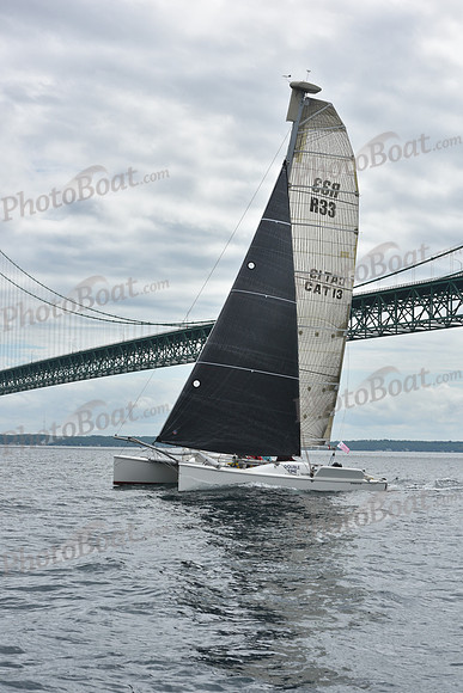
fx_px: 1350
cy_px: 346
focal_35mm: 70
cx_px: 232
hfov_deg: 19.5
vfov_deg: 28.8
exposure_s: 1/800
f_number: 10
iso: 250
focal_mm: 70
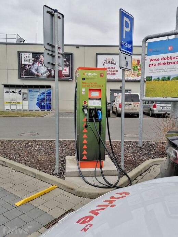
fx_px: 206
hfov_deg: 46.8
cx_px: 89
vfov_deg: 60.0
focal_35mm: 30
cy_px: 118
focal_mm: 5.3
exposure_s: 1/282
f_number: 1.8
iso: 50
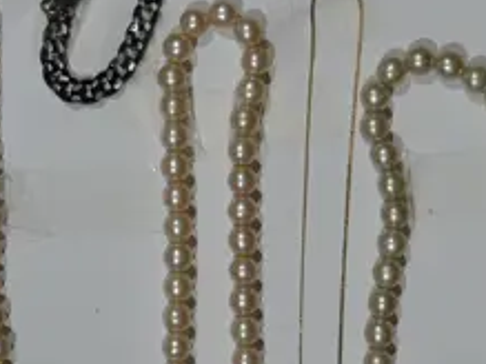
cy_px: -48
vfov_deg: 7.9
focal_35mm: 187
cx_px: 20
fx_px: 2624
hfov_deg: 10.5
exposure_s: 1/125
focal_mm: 20
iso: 200
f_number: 4.4
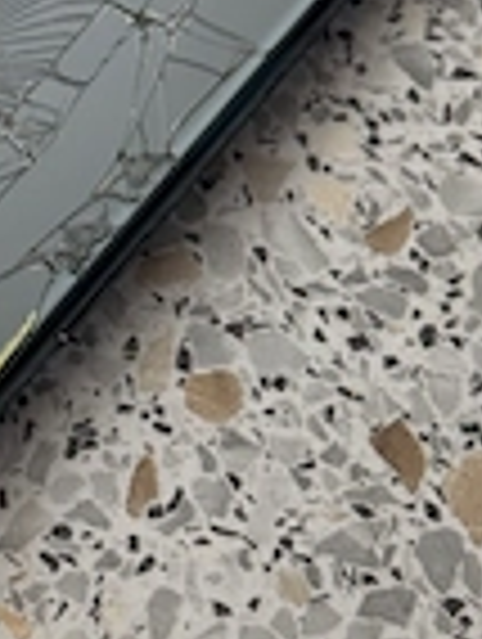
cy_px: -9
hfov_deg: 10.8
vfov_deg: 14.3
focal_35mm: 135
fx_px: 2499
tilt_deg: -54.2
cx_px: -77
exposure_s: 1/210
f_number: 1.78
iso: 160
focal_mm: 6.76
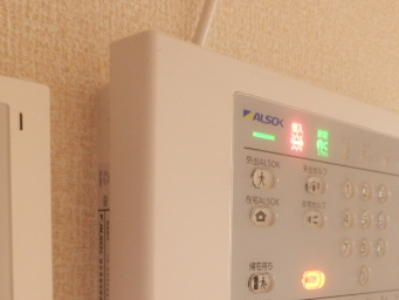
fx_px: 519
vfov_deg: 30.8
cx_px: 248
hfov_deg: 41.8
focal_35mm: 45
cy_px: 270
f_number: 3
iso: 500
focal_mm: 4.2
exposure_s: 1/30
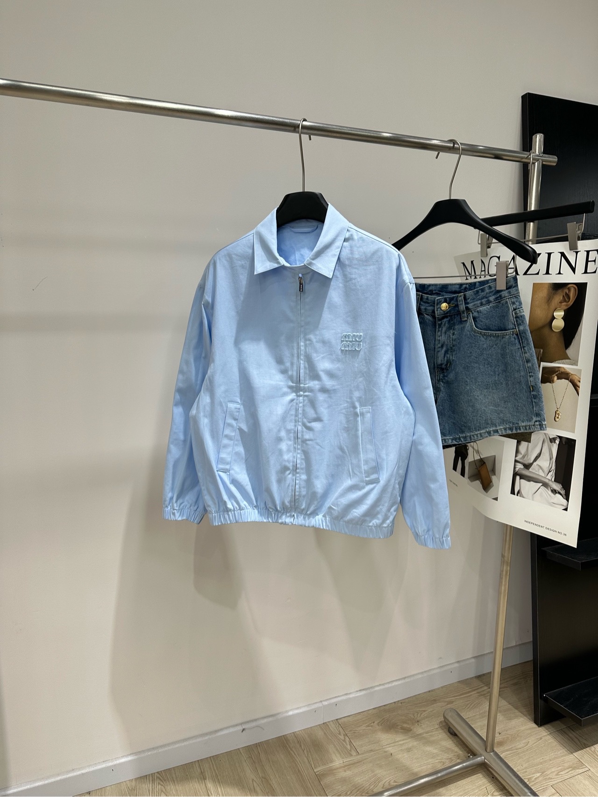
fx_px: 553
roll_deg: -1.2
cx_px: 299
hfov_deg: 56.8
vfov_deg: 71.6
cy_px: 398
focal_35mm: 24
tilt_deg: -10.4
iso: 64
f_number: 1.78
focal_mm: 6.86
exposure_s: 1/189
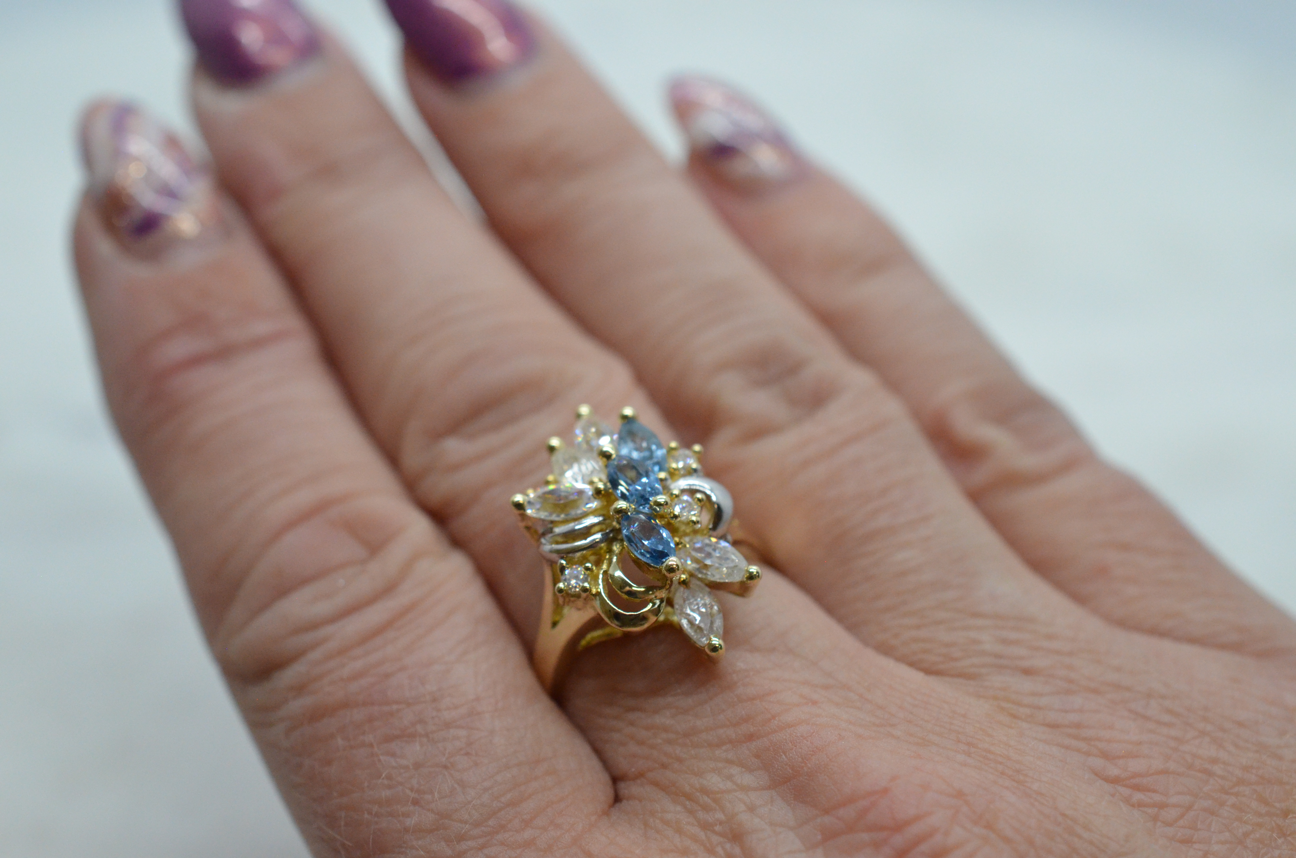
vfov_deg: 22.5
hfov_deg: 33.5
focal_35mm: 60
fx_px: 2156
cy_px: 429
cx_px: 648
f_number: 6.3
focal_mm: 40
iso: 2500
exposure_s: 1/1000
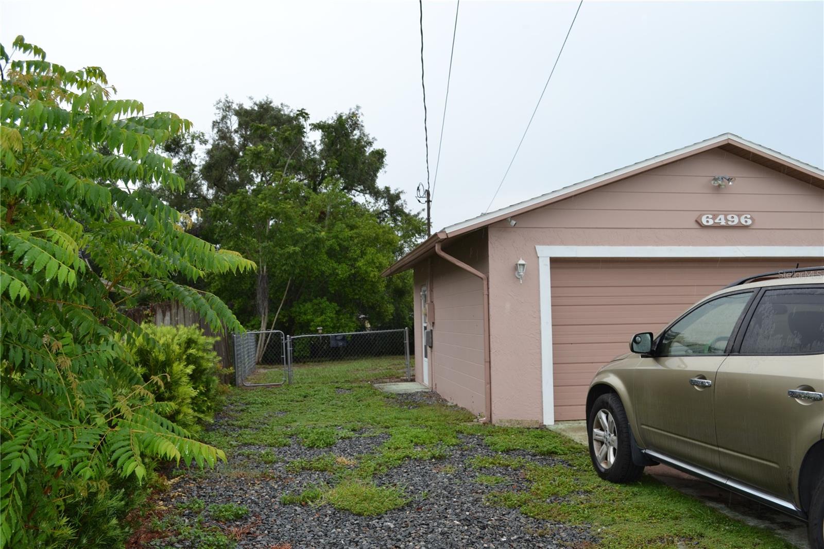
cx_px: 412
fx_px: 686
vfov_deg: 43.6
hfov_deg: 61.9
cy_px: 274
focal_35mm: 30
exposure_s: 1/200
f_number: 6.3
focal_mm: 20
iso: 100
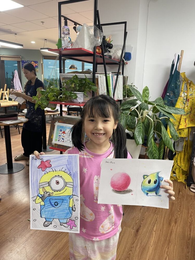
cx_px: 98
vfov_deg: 67.3
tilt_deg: -13.4
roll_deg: -0.7
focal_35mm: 26
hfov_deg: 53.1
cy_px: 130
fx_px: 195
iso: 80
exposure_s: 1/50
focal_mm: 4.2
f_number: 1.6
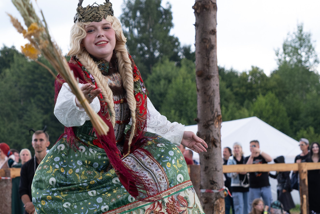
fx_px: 1076
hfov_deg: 16.8
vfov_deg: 11.3
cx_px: 75
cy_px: 85
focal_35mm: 121
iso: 800
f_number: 3.6
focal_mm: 35.3
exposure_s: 1/640
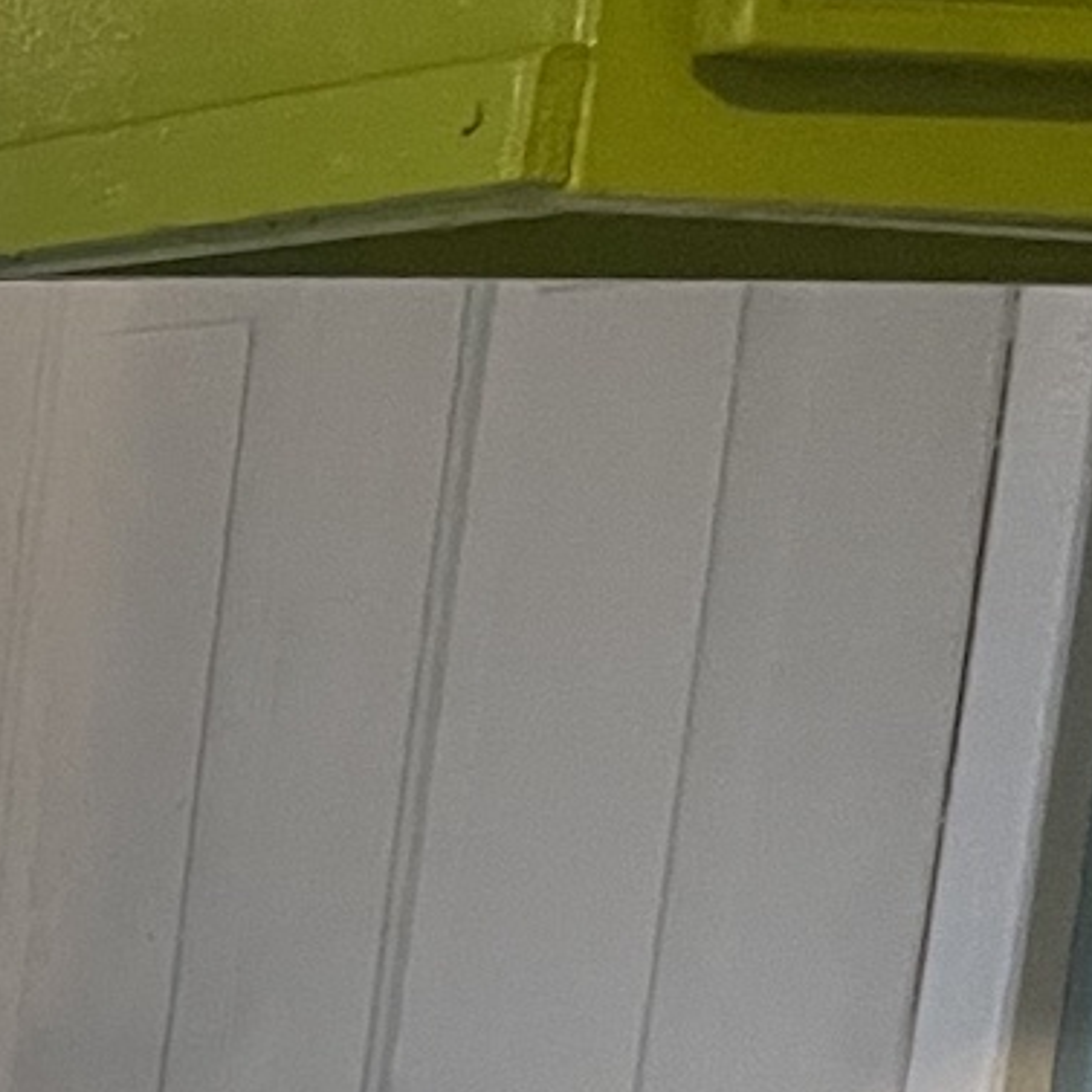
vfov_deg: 13.6
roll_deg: -1.9
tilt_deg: -13.1
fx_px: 4283
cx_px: -1836
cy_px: 1657
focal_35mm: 120
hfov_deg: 11.2
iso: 500
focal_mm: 5.1
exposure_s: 1/60
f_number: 1.6
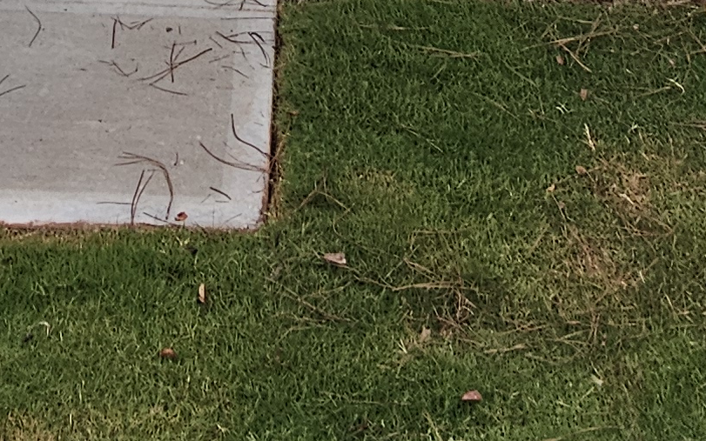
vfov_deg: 14.5
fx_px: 1308
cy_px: -533
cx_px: 263
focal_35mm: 68
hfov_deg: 30.1
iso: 50
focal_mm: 2.2
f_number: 2.2
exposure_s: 1/120
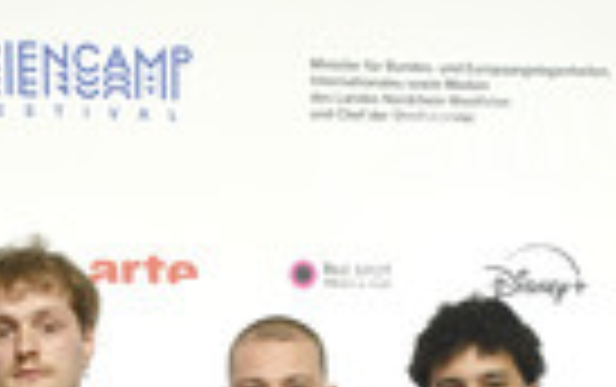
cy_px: 855
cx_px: 135
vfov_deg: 11.1
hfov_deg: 19.8
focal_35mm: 104
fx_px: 1748
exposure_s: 1/400
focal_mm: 35
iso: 1600
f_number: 4
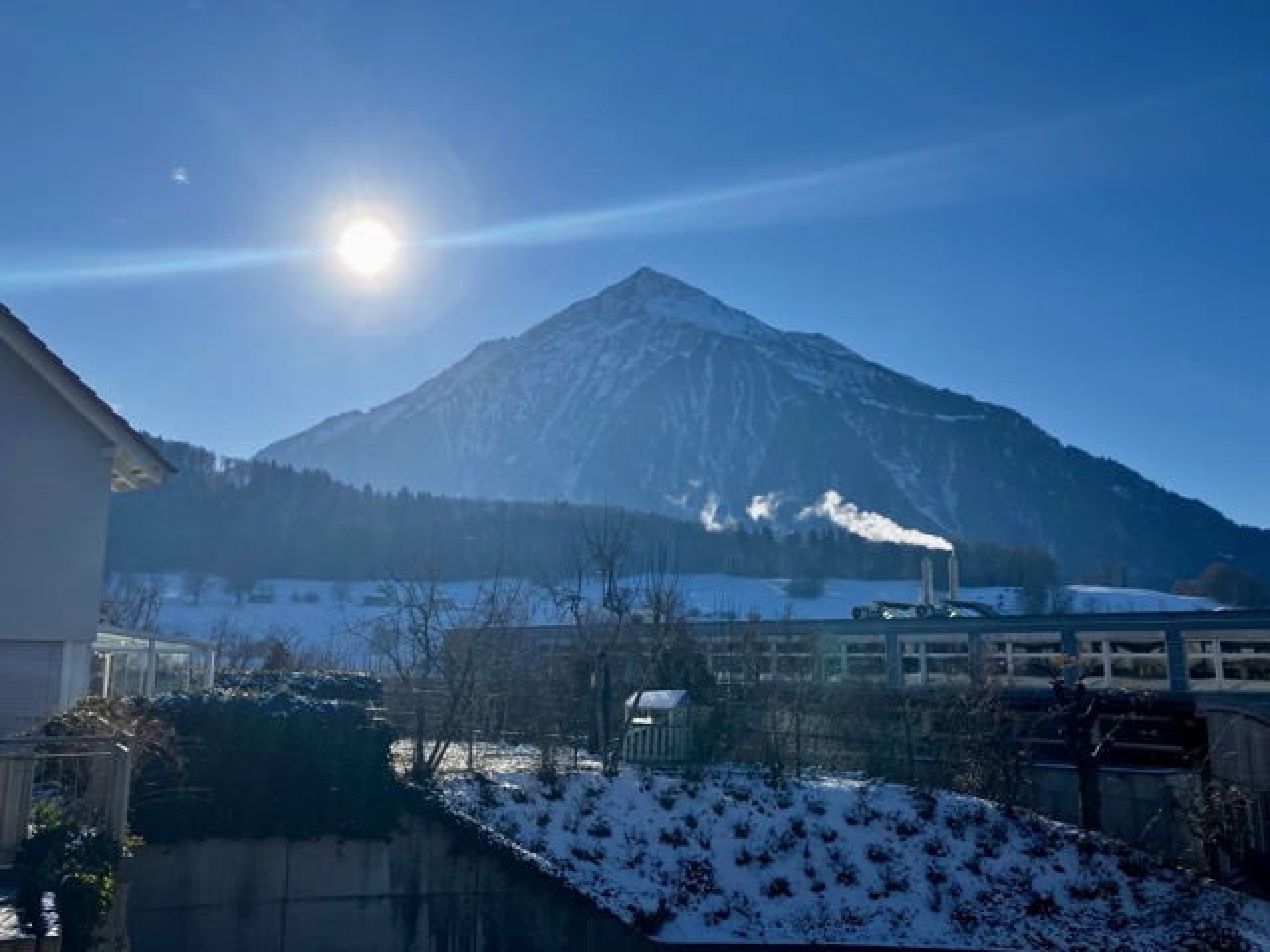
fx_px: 1027
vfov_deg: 49.7
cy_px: 476
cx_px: 635
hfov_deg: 63.4
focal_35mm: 28
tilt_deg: +11.3
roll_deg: -2.7
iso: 32
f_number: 1.8
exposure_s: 1/4049
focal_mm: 3.99
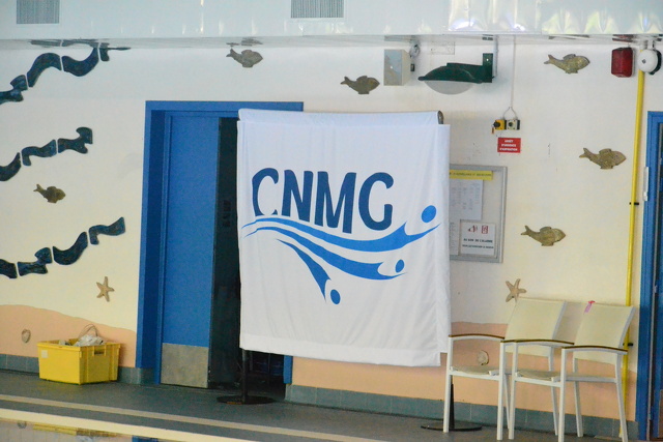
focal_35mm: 158
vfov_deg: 8.7
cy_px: 221
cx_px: 332
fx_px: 2901
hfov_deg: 13.0
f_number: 10
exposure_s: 1/250
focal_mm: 105
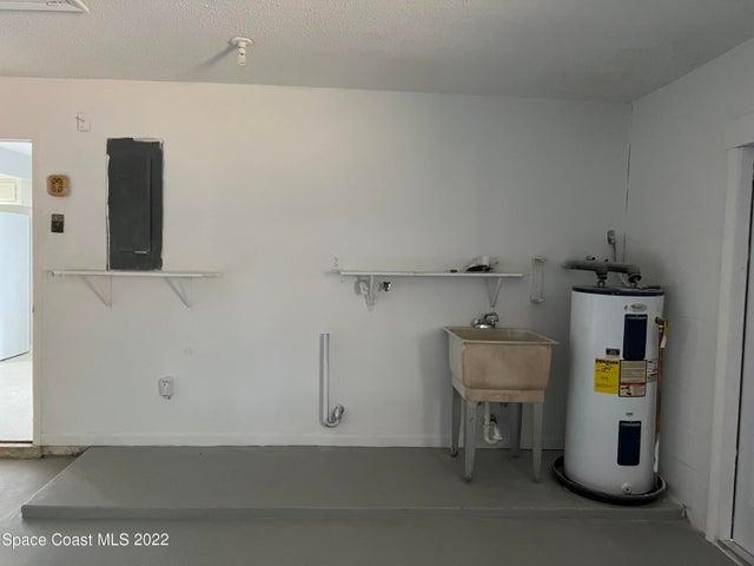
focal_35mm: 26
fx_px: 566
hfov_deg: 67.3
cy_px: 283
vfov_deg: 53.1
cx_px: 377
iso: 500
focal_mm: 5.7
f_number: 1.5
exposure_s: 1/56
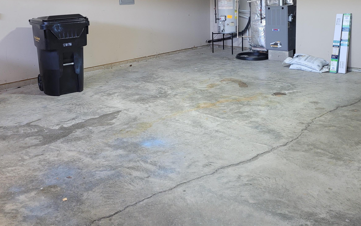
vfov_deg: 34.4
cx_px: 148
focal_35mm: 36
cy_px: 50
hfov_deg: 53.7
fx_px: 354
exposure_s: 1/40
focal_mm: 5.4
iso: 160
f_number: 1.8
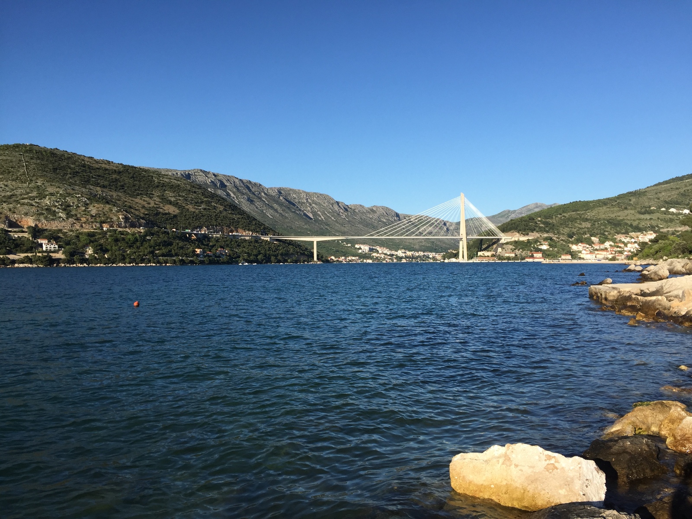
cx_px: 346
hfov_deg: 61.7
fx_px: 580
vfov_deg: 48.2
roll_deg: +0.7
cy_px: 260
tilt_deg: +0.1
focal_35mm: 29
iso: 32
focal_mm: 4.15
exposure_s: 1/1464
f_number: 2.2
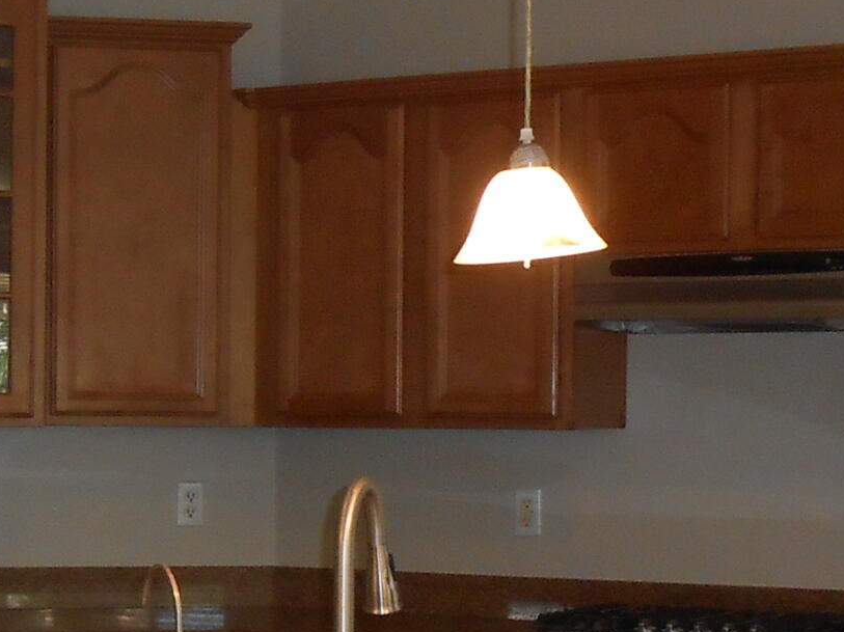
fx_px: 2340
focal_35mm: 96
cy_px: 459
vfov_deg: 15.3
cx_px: 81
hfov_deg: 20.0
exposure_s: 1/25
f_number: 3.5
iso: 200
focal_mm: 4.6
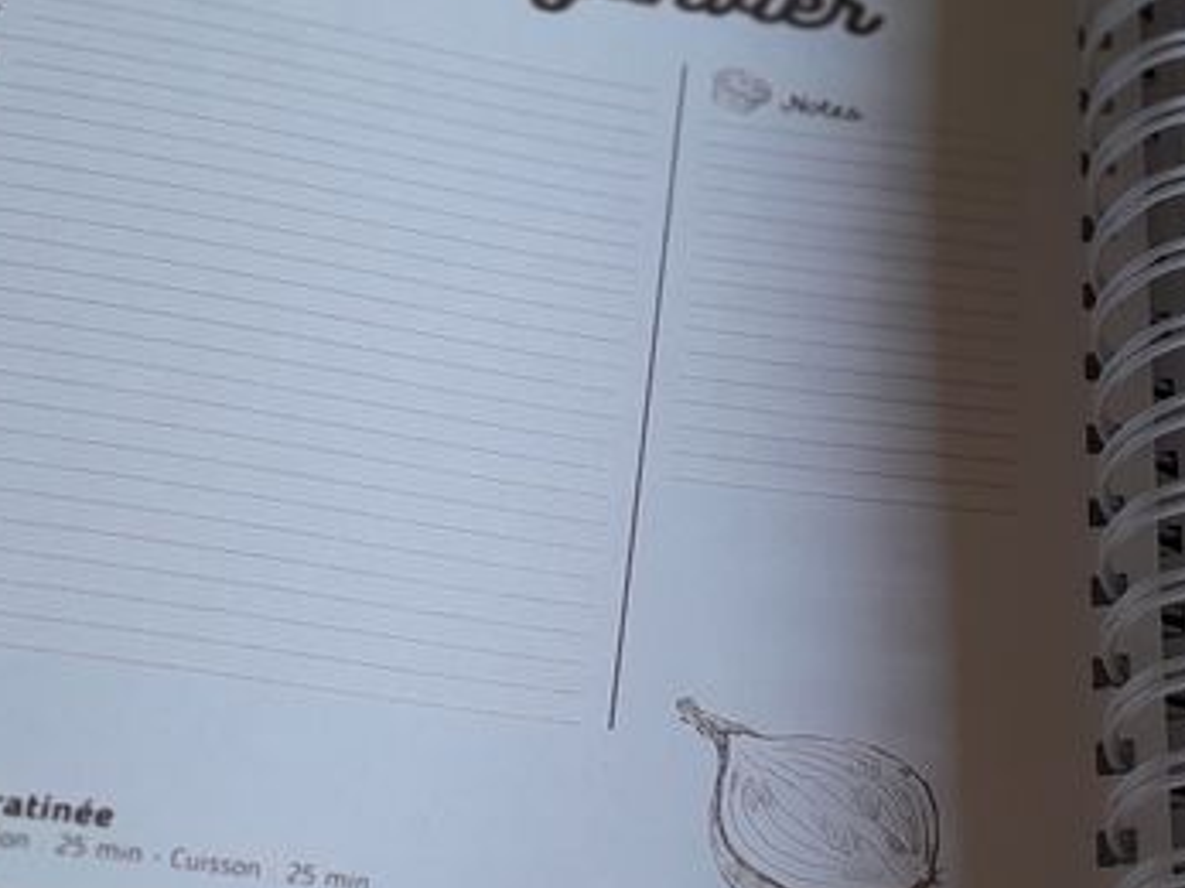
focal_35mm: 72
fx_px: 2464
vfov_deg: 20.3
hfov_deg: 26.4
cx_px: 1004
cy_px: 676
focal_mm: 4.6
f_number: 2
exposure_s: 1/50
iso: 100
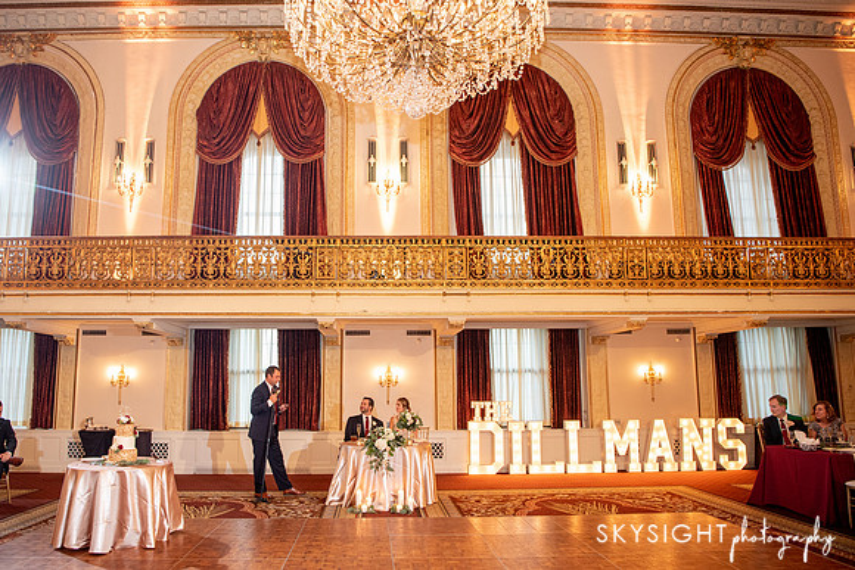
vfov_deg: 48.5
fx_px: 633
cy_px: 292
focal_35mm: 27
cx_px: 384
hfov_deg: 67.9
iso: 1600
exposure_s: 1/100
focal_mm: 24
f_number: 2.8
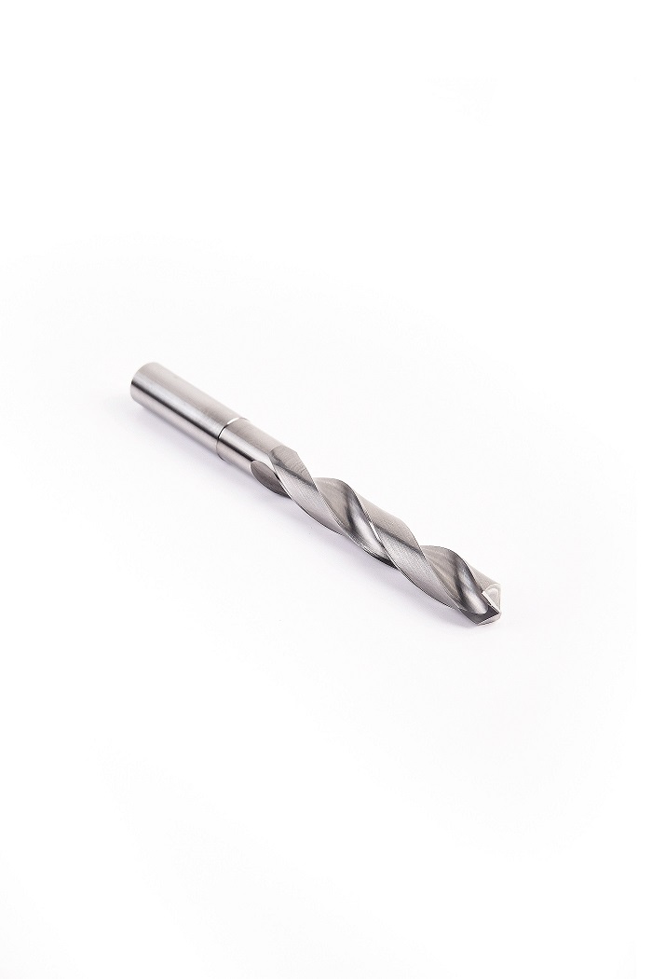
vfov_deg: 22.1
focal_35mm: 92
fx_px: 2499
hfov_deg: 14.9
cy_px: 490
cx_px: 326
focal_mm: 92
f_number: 16
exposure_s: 1/125
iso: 160
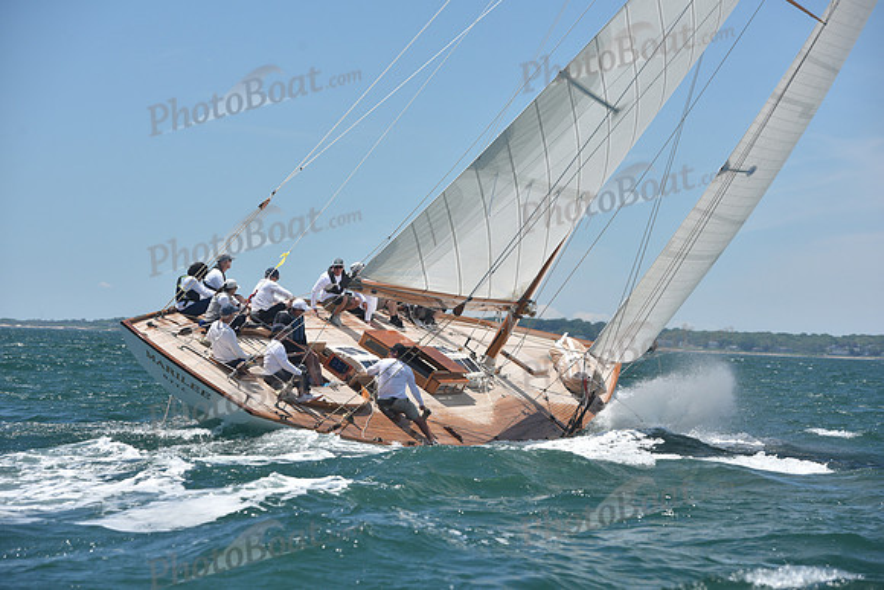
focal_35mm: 130
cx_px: 442
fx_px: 3193
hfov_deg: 15.8
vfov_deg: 10.6
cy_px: 295
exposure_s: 1/800
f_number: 7.1
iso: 320
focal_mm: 130
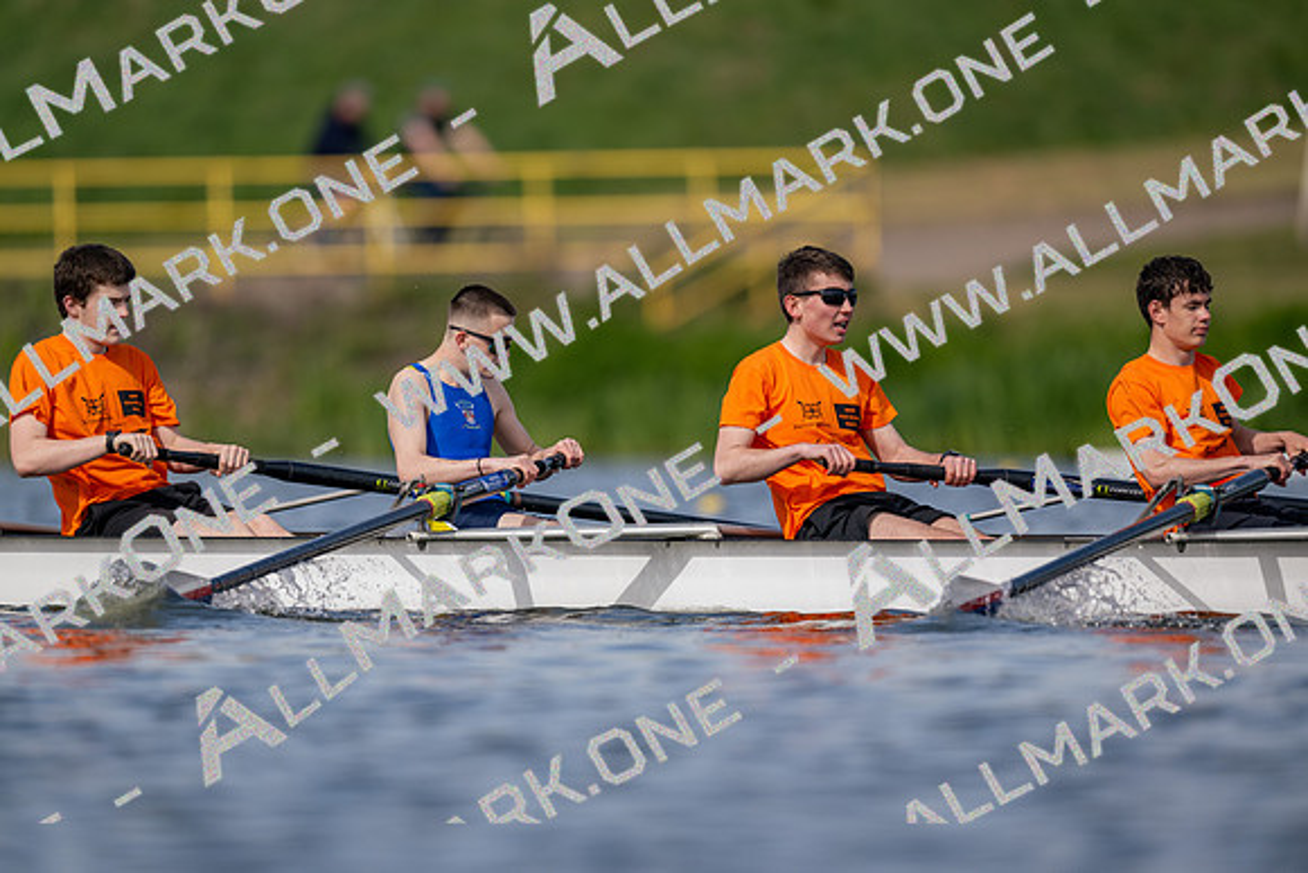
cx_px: 654
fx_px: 21804
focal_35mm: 600
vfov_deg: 2.3
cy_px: 436
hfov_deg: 3.4
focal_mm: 600
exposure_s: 1/2500
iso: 220
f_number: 4
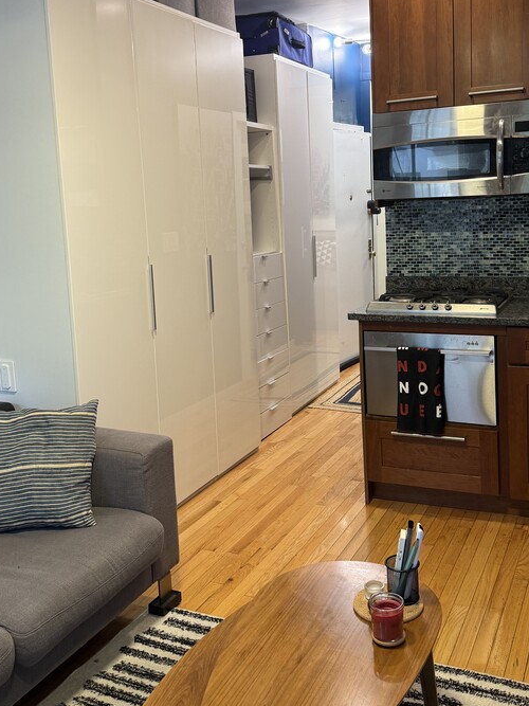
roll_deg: +2.2
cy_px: 288
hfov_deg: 39.6
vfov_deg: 51.1
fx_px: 734
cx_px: 299
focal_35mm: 36
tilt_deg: -6.4
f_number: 1.78
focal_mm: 6.76
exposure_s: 1/60
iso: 160
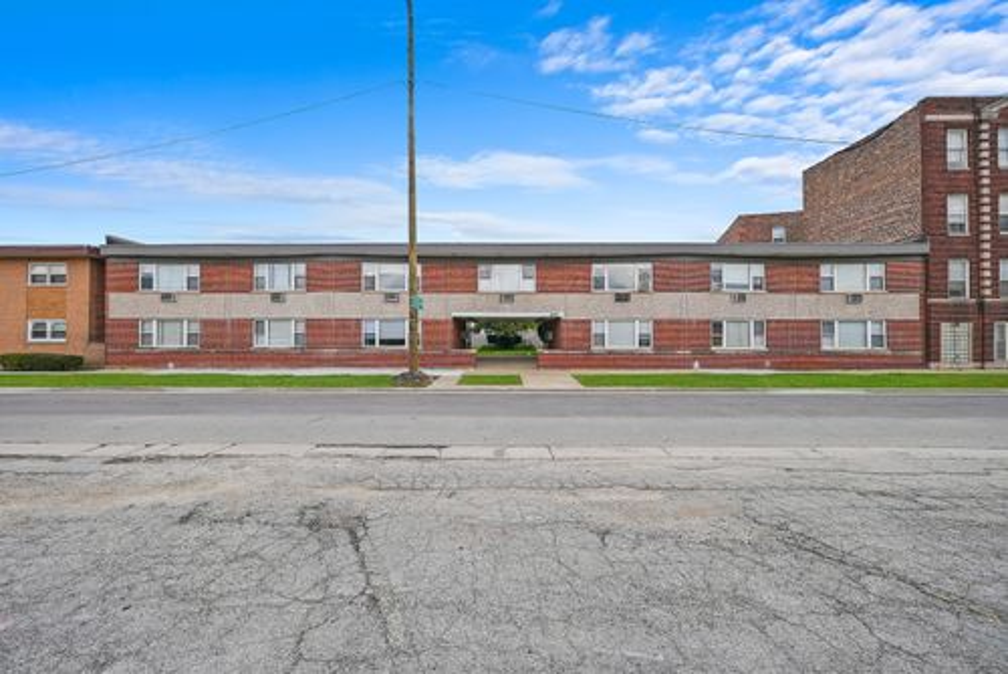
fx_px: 364
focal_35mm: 13
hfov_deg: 108.3
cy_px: 337
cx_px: 504
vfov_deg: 85.5
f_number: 9
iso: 80
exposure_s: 1/125
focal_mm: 13
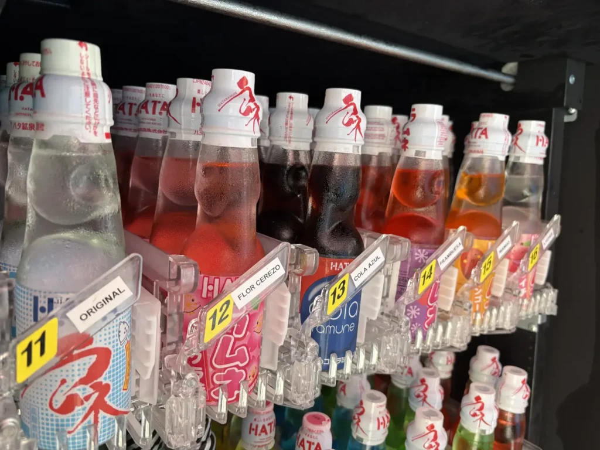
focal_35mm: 26
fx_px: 451
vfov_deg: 53.1
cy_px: 225
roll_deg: +0.0
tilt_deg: -5.8
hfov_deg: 67.3
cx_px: 300
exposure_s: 1/122
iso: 100
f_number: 1.6
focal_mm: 5.96
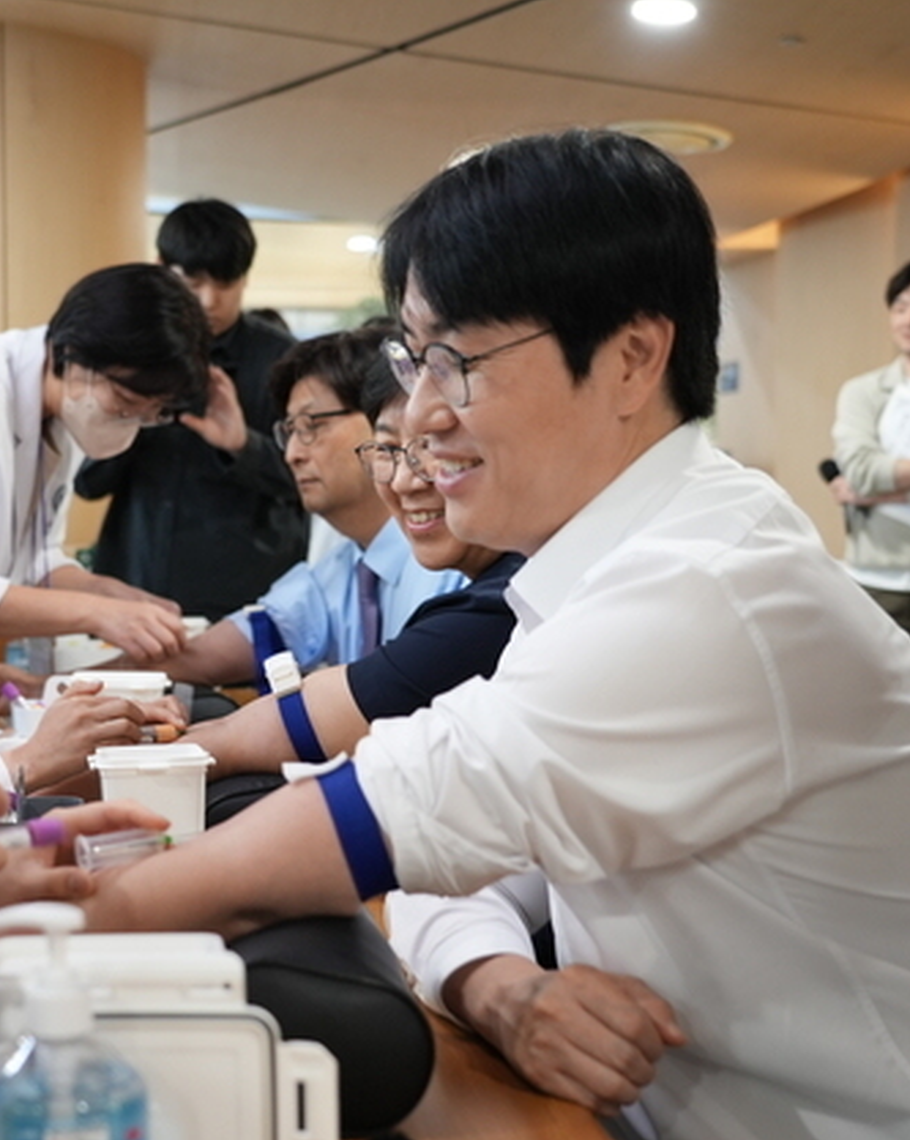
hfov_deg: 25.9
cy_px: 570
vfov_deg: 32.5
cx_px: 249
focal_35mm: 58
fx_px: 1955
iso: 1250
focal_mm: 41
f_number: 4
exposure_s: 1/40
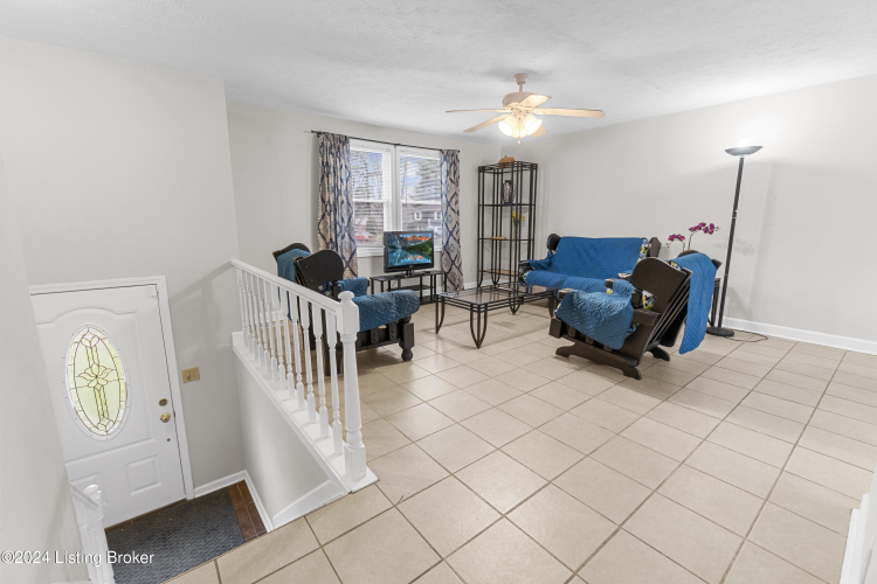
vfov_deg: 77.3
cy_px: 292
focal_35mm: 15
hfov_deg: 100.4
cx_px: 438
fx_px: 365
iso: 400
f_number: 9
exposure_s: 1/1.67
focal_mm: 10
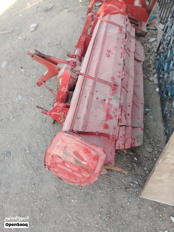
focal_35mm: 24
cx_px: 87
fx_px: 161
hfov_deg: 56.8
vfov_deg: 71.6
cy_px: 116
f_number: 1.75
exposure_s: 1/100
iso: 157
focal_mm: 5.25
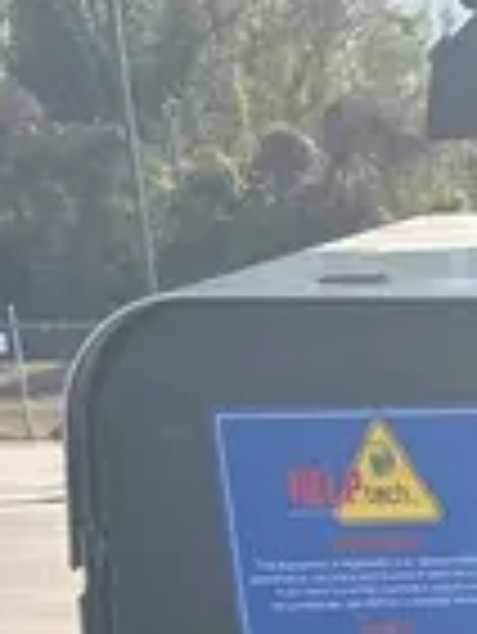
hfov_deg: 10.1
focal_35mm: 135
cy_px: 1513
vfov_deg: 11.9
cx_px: 1004
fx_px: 2477
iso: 50
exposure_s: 1/1477
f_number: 1.6
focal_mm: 5.96
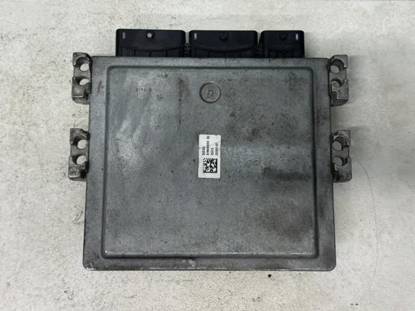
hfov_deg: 39.7
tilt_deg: -80.0
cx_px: 208
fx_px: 575
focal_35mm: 48
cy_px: 156
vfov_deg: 30.3
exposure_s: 1/100
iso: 125
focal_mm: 6.76
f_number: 1.78
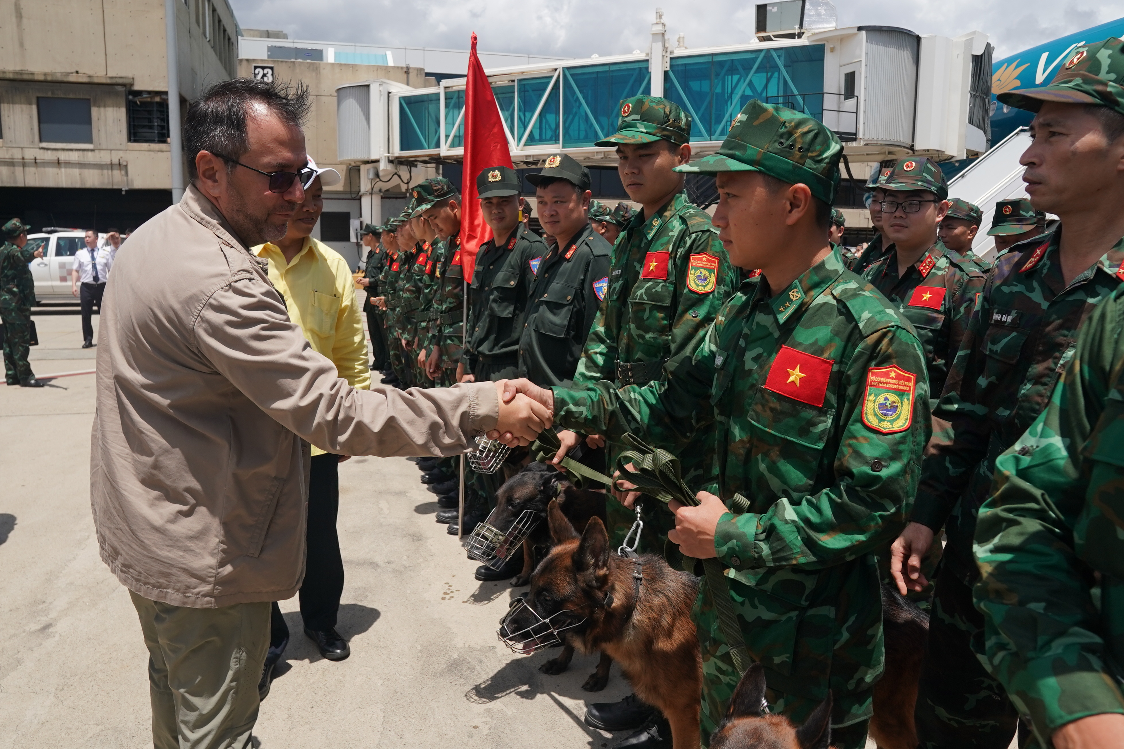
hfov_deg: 73.7
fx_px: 749
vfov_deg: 53.1
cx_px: 562
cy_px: 374
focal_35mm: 24
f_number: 6.3
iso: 320
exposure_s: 1/1600
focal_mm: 16
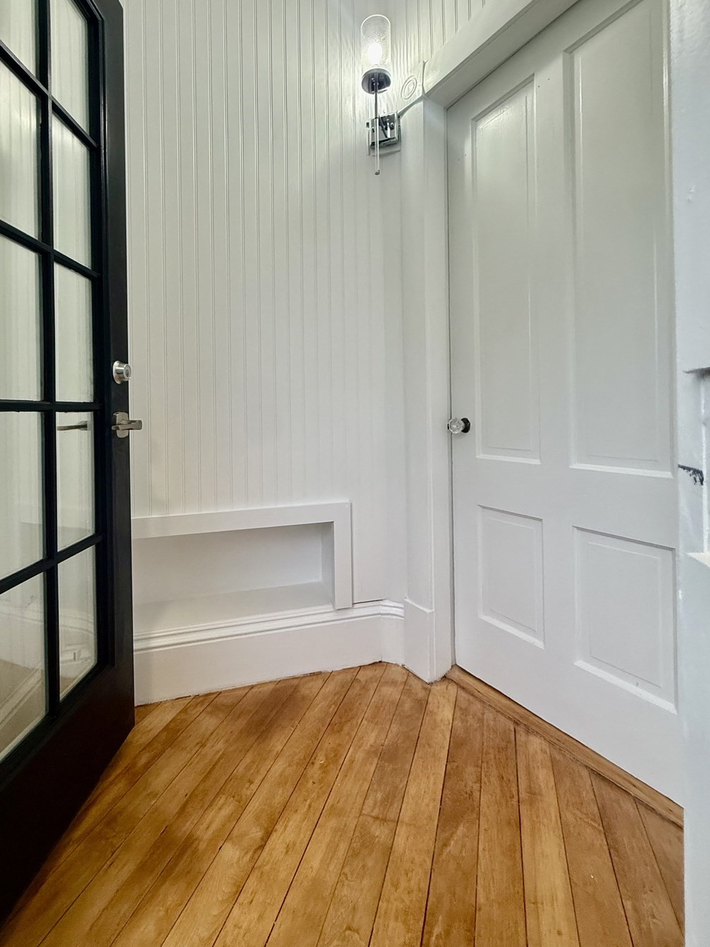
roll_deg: +1.2
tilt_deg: +1.8
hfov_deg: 78.0
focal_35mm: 16
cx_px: 327
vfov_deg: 94.0
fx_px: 438
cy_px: 414
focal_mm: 2.22
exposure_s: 1/120
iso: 200
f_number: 2.2
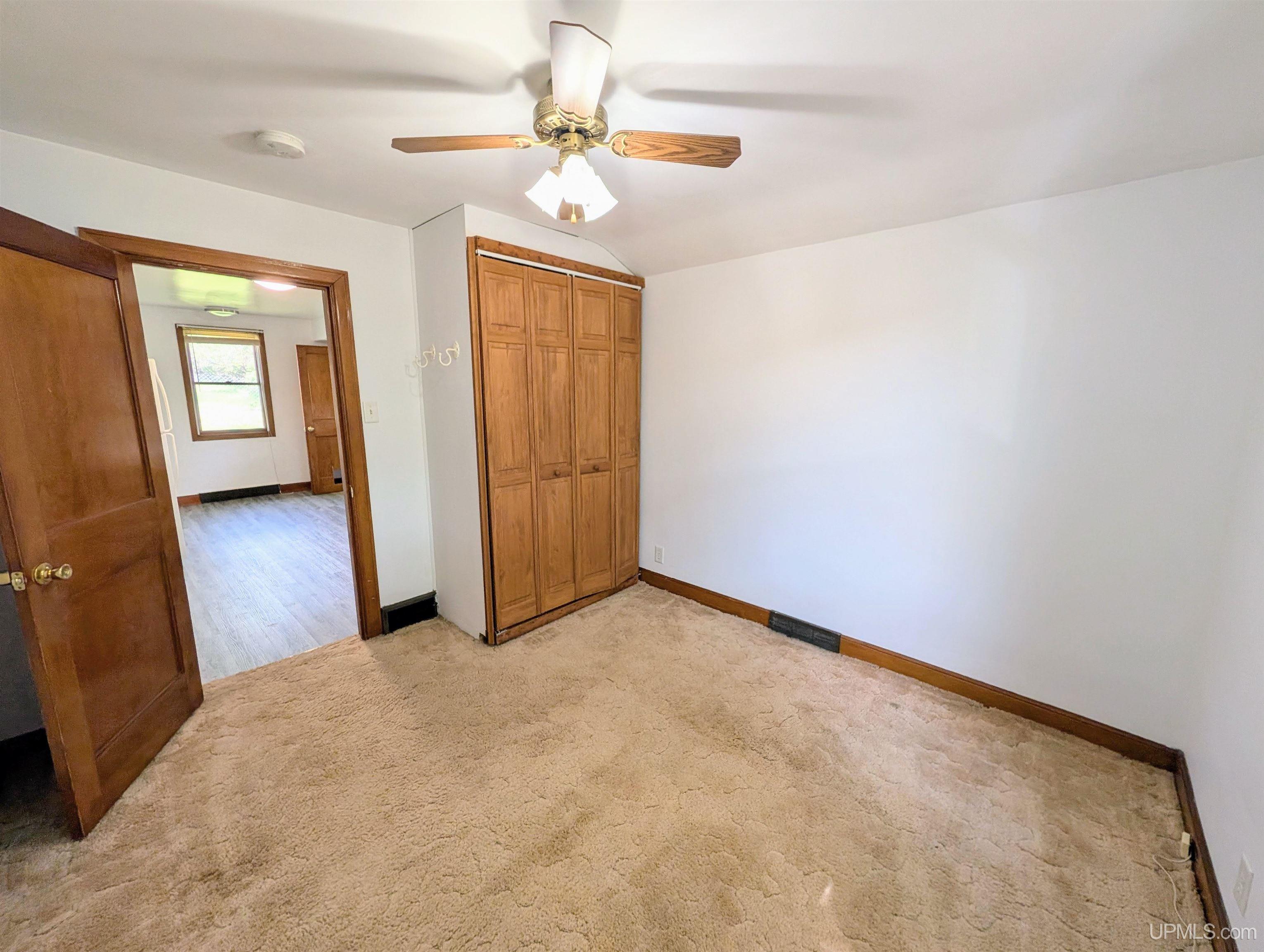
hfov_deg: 110.5
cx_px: 632
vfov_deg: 94.6
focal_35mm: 12
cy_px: 476
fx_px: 439
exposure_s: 1/120
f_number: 1.7
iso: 106
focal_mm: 2.02
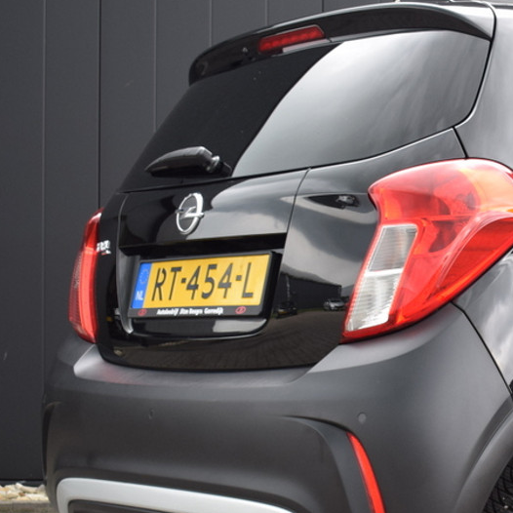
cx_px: 637
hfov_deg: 17.3
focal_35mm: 95
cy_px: 316
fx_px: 1593
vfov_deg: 18.3
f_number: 5
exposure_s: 1/100
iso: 400
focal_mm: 28
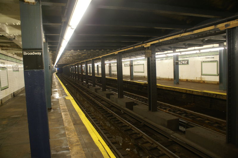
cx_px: 119
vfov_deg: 47.8
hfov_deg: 67.4
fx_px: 178
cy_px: 79
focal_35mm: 27
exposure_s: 1/15
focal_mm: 18
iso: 400
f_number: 3.5
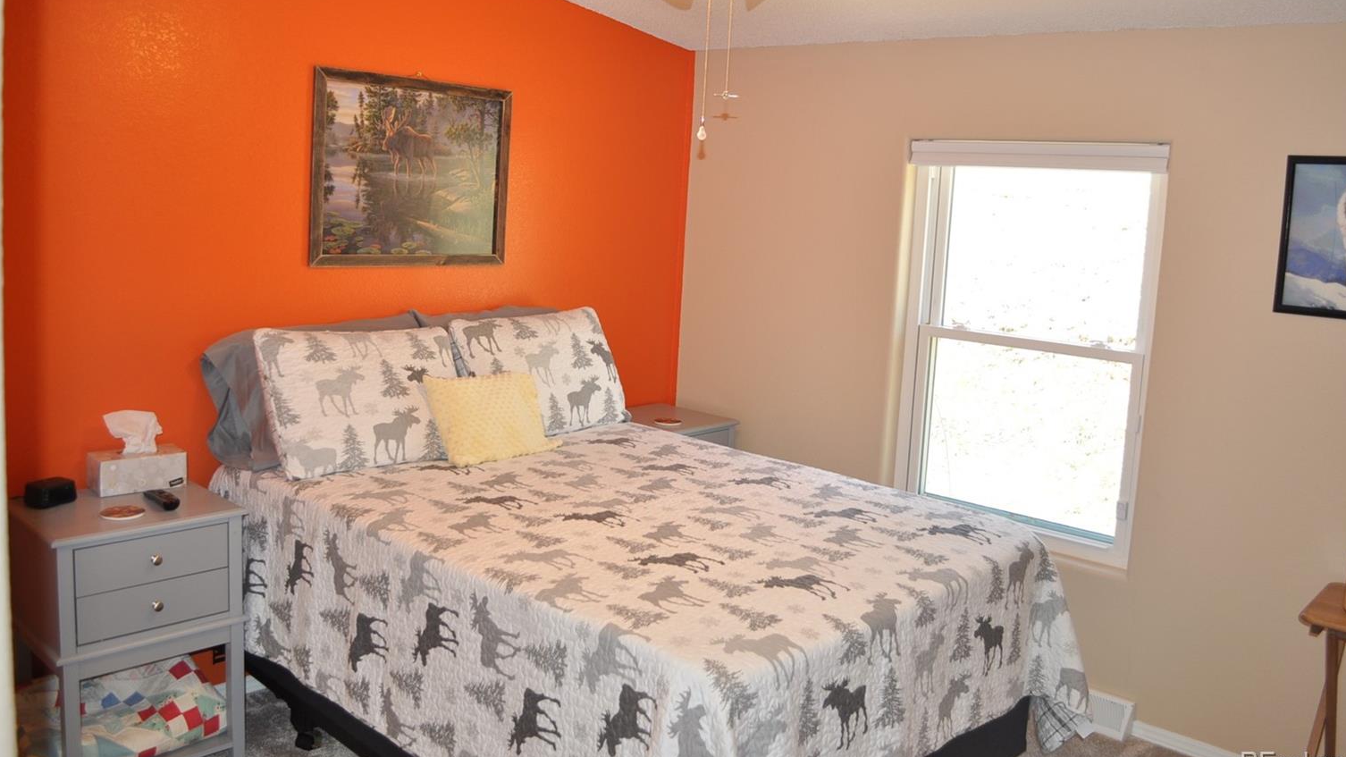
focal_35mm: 30
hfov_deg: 64.3
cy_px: 306
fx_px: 1071
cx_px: 670
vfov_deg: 38.8
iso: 200
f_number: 5.6
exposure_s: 1/50
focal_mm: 18
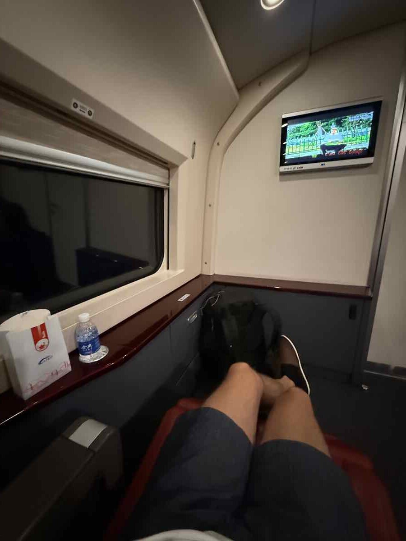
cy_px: 270
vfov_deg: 102.1
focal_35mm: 14
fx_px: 219
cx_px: 203
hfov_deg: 85.7
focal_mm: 2.22
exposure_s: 1/30
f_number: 2.2
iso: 1600
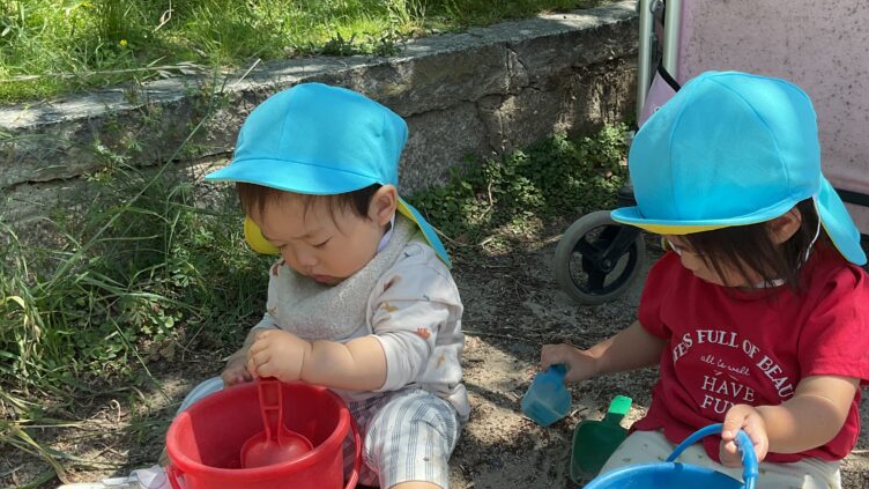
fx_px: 991
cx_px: 519
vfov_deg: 27.6
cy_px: 306
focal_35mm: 43
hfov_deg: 47.1
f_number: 1.8
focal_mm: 3
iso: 16
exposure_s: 1/519
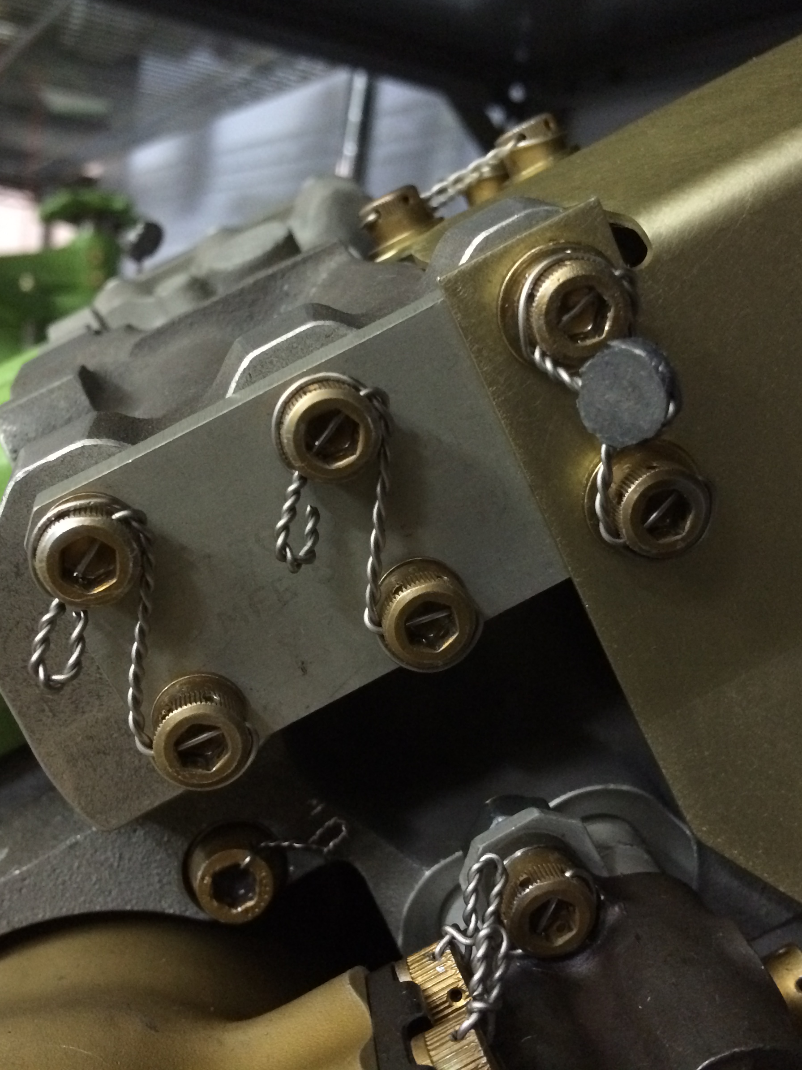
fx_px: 1267
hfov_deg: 35.1
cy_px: 522
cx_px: 401
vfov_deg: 45.8
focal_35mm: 41
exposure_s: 1/15
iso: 320
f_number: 2.2
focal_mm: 4.12
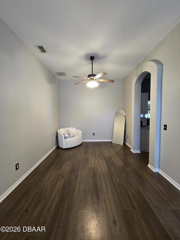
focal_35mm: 13
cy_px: 120
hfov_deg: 89.9
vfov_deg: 106.2
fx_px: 90
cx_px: 90
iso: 500
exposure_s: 1/60
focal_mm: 2.2
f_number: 2.2
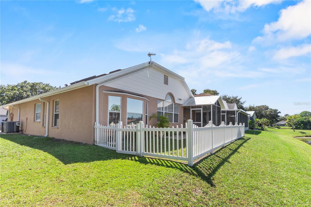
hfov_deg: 93.3
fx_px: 147
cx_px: 156
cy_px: 104
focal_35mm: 17
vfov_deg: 70.5
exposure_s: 1/50
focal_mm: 17
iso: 100
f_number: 11
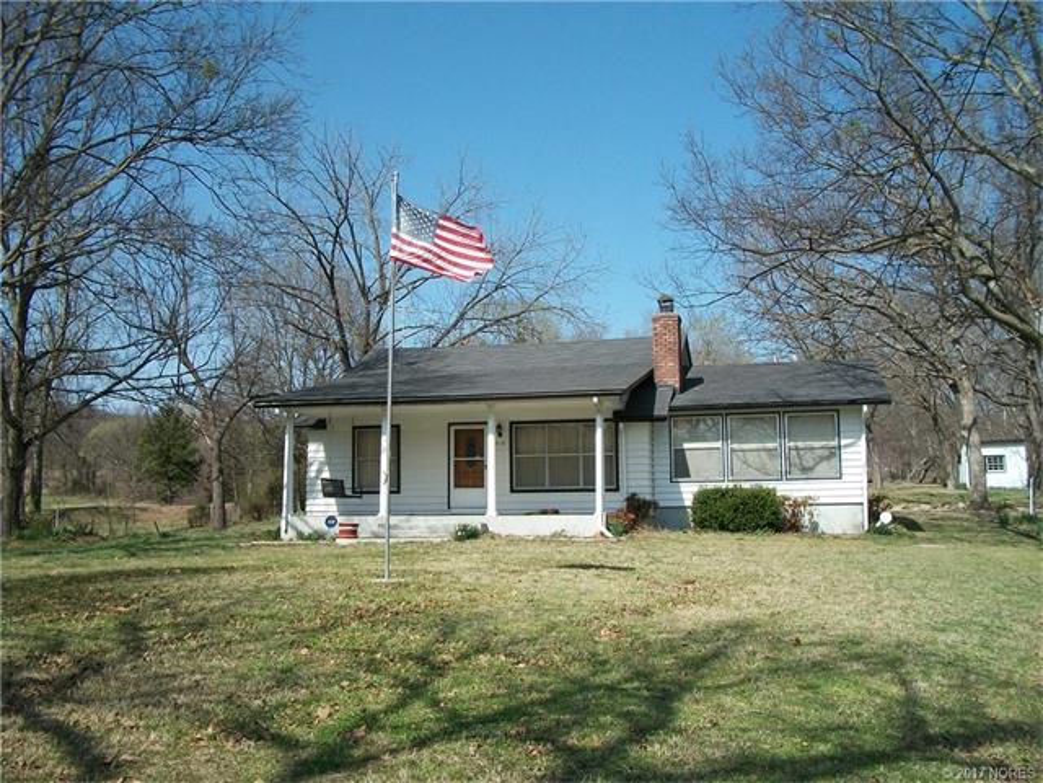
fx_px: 964
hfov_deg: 56.8
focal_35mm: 32
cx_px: 522
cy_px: 392
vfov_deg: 44.2
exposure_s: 1/400
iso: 80
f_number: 5.5
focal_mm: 5.7
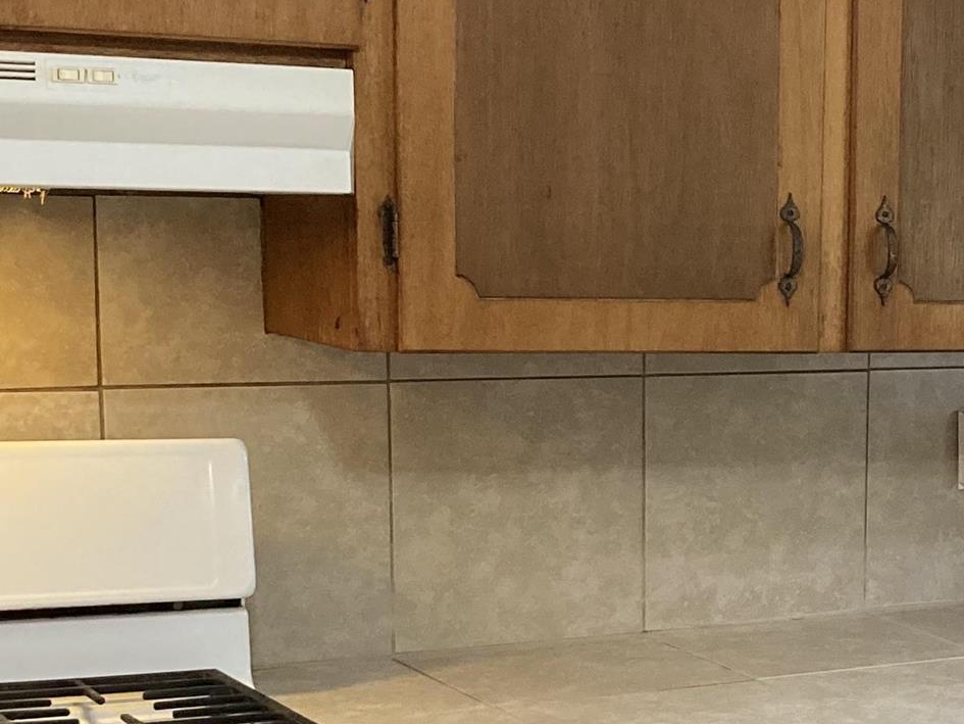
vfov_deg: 16.0
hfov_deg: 20.7
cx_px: 996
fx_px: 2535
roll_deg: -1.8
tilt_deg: -10.2
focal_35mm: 91
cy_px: 684
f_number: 1.8
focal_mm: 3.99
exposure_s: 1/60
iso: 160
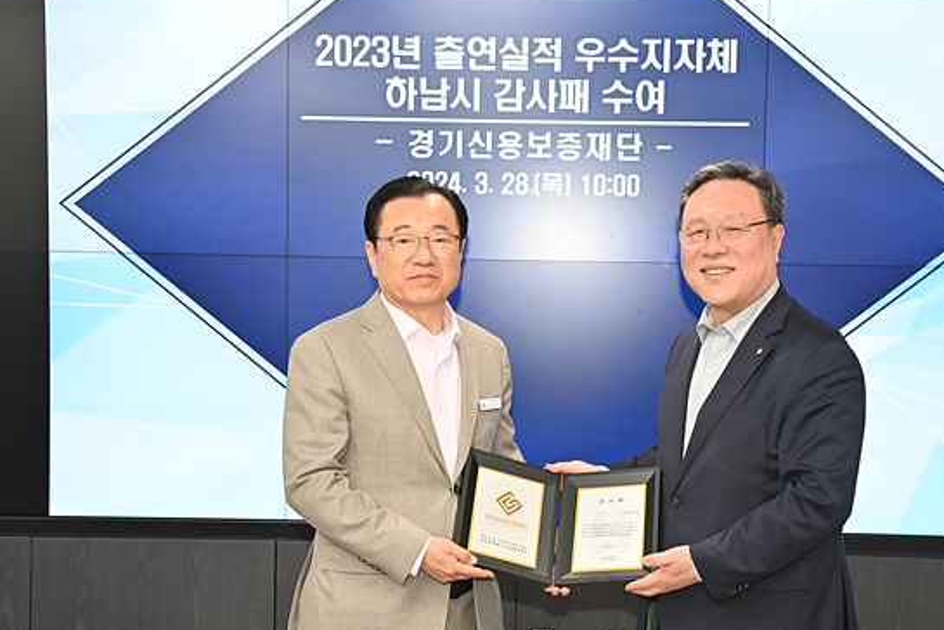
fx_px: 1417
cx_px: 527
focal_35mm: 54
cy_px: 345
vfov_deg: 25.1
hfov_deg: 36.8
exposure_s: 1/80
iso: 800
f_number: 4
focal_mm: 46
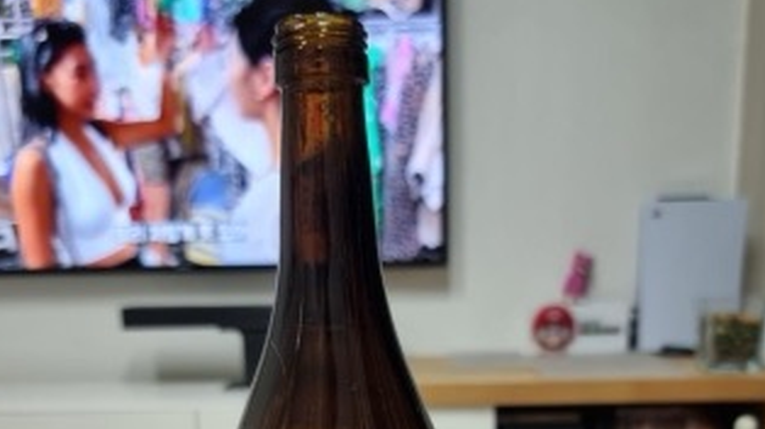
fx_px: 811
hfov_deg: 50.5
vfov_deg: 27.5
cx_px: 407
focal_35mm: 40
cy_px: 453
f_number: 1.8
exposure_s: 1/120
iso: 160
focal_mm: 6.7
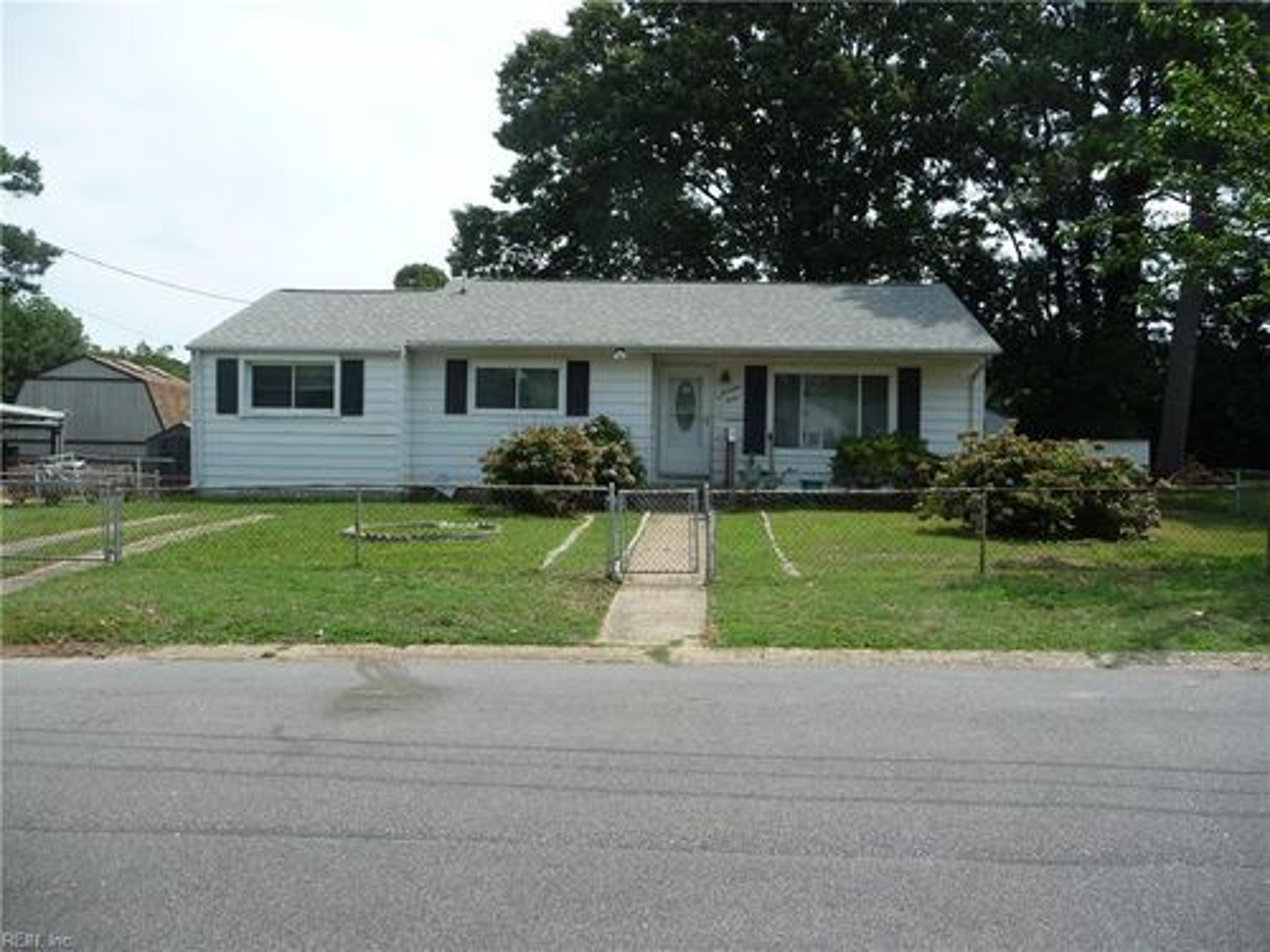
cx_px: 635
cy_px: 476
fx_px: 1027
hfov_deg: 63.4
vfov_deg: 49.7
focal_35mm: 28
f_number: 3.3
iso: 100
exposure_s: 1/800
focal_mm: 4.7
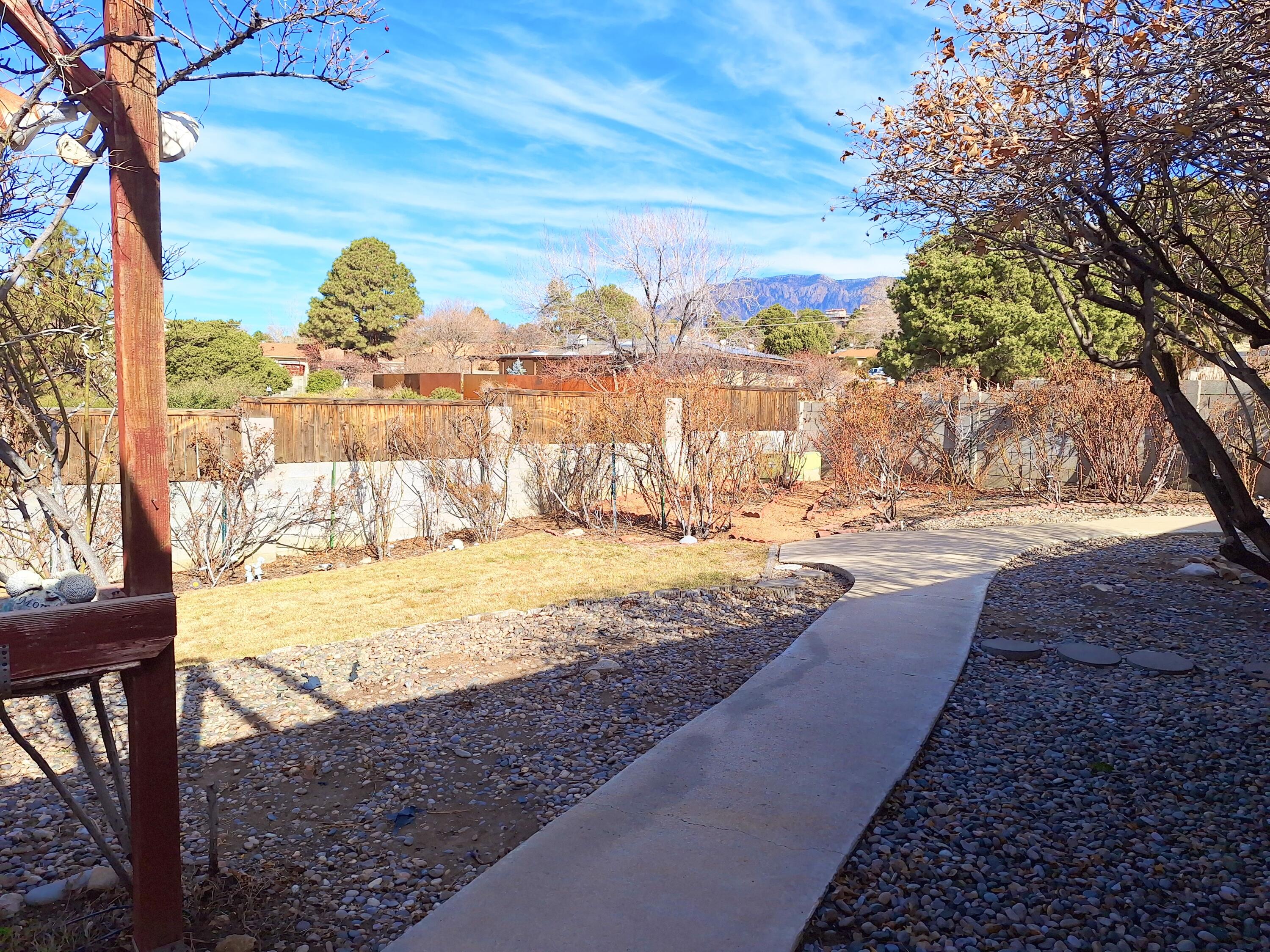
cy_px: 476
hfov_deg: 73.9
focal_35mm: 23
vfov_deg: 58.9
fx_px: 844
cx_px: 635
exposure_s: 1/2381
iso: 25
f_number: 1.8
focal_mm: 5.54
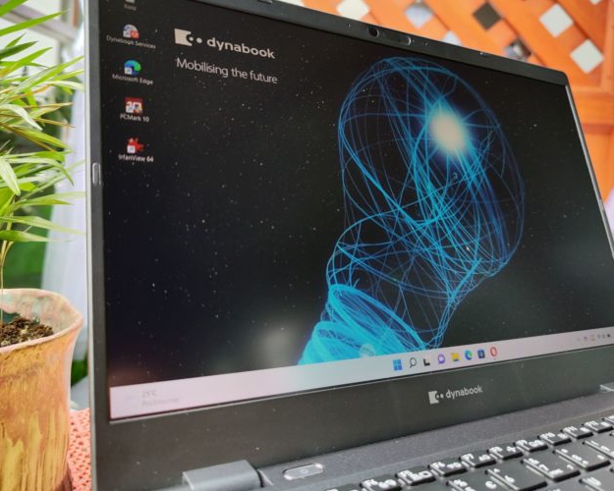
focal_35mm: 30
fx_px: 545
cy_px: 199
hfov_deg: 58.8
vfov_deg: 48.2
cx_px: 312
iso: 50
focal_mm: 6.92
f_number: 1.9
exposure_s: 1/120
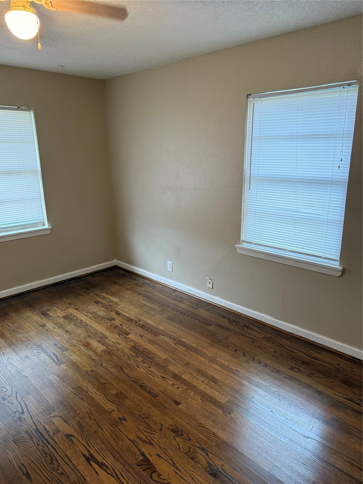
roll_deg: +0.6
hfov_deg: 56.8
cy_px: 242
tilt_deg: -14.9
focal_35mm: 24
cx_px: 182
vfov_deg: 71.6
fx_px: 336
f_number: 1.78
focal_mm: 6.76
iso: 200
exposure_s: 1/60
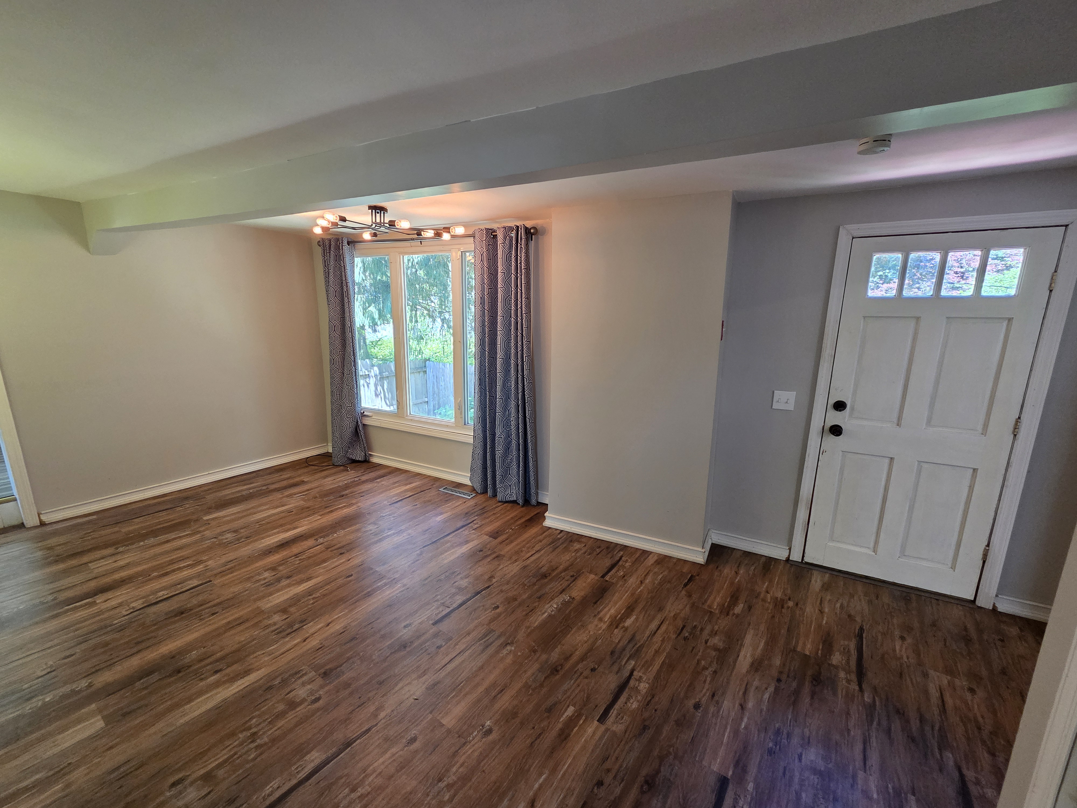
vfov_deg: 89.9
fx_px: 404
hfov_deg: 106.2
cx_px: 538
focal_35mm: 13
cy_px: 404
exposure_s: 1/60
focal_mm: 2.2
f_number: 2.2
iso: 400
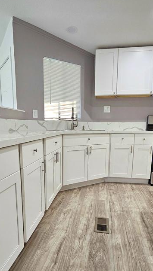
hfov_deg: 49.5
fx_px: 166
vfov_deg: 78.0
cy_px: 159
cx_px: 73
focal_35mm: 23
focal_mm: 2.2
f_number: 2.2
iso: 160
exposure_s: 1/60.2
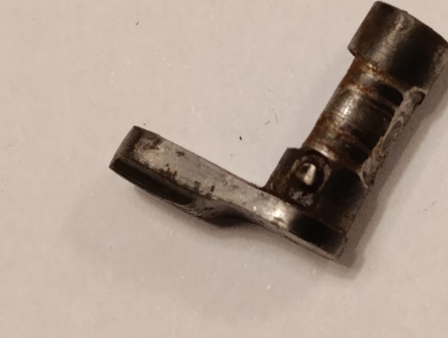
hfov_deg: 13.7
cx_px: 301
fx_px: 1866
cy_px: 141
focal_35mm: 144
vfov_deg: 10.3
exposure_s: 1/100
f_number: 1.6
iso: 800
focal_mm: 6.14
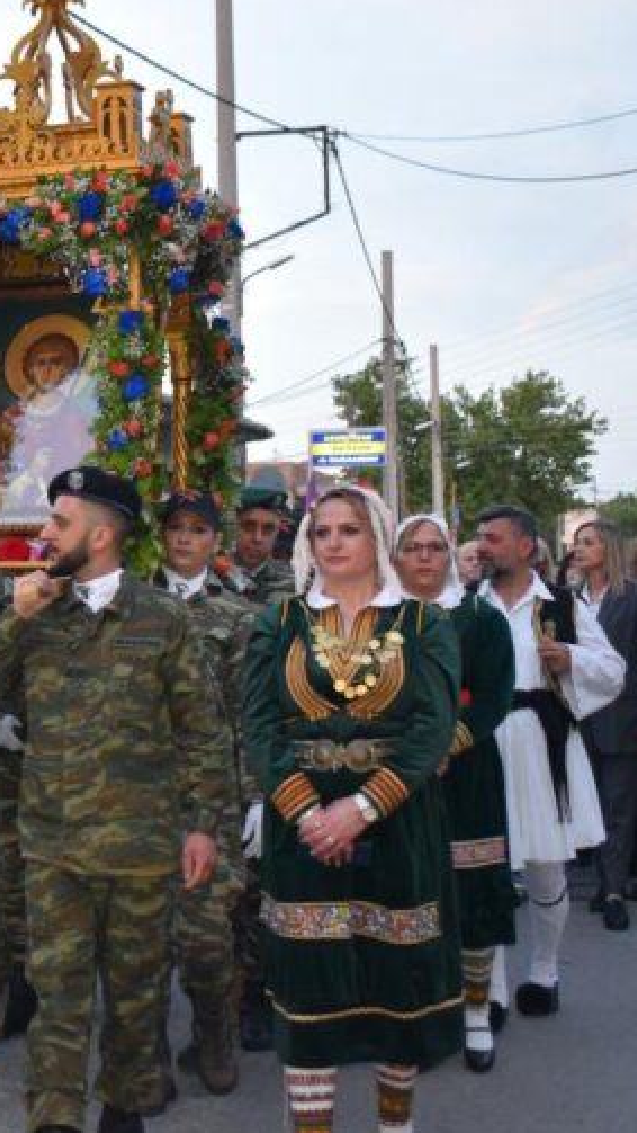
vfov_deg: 32.4
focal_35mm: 65
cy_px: 568
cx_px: -101
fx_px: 1945
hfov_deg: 17.8
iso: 800
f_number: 4
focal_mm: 27
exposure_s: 1/125
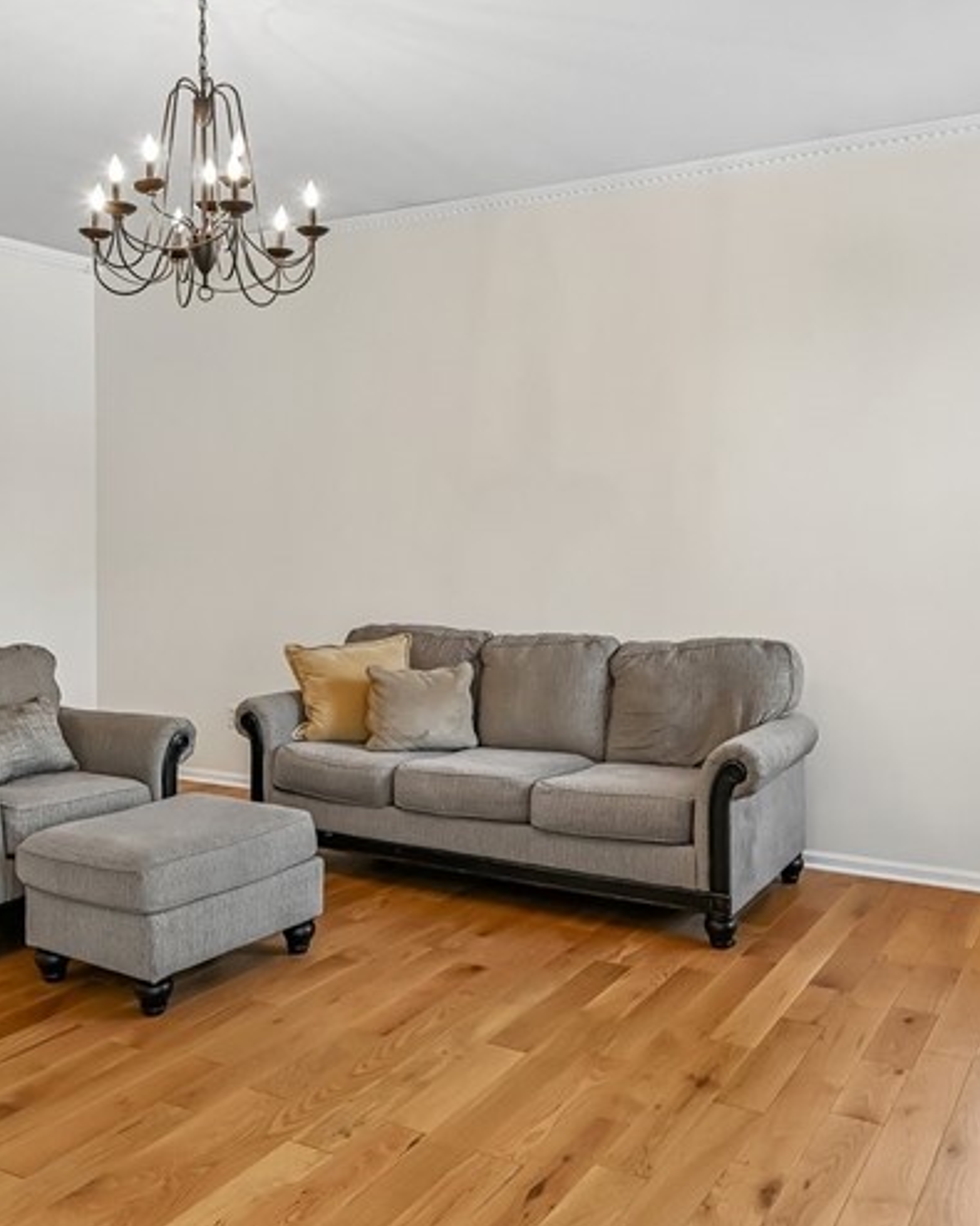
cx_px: 469
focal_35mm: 33
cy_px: 515
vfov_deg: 54.0
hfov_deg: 44.5
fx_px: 1197
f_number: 7.1
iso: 1000
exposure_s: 1/160
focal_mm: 16
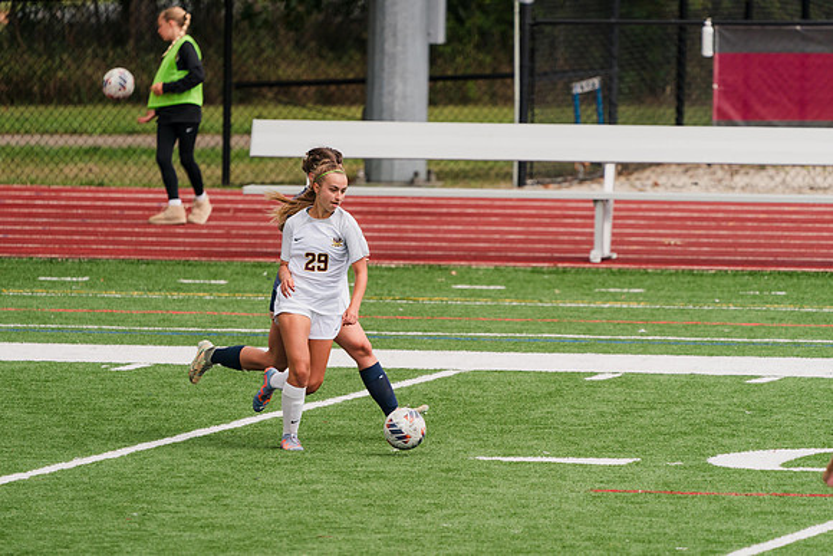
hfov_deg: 3.4
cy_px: 278
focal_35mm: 600
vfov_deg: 2.3
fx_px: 13886
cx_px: 416
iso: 640
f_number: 6.3
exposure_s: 1/1600
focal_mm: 600
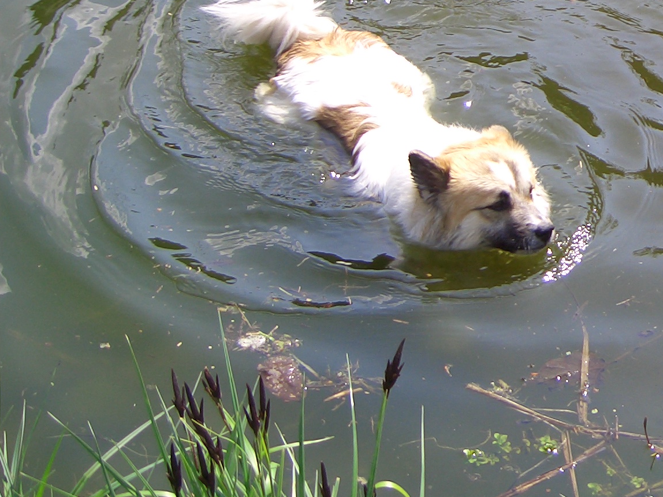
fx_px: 1666
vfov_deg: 16.7
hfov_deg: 21.4
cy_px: 21
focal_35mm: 87
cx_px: 720
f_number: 2.8
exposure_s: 1/500
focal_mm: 8
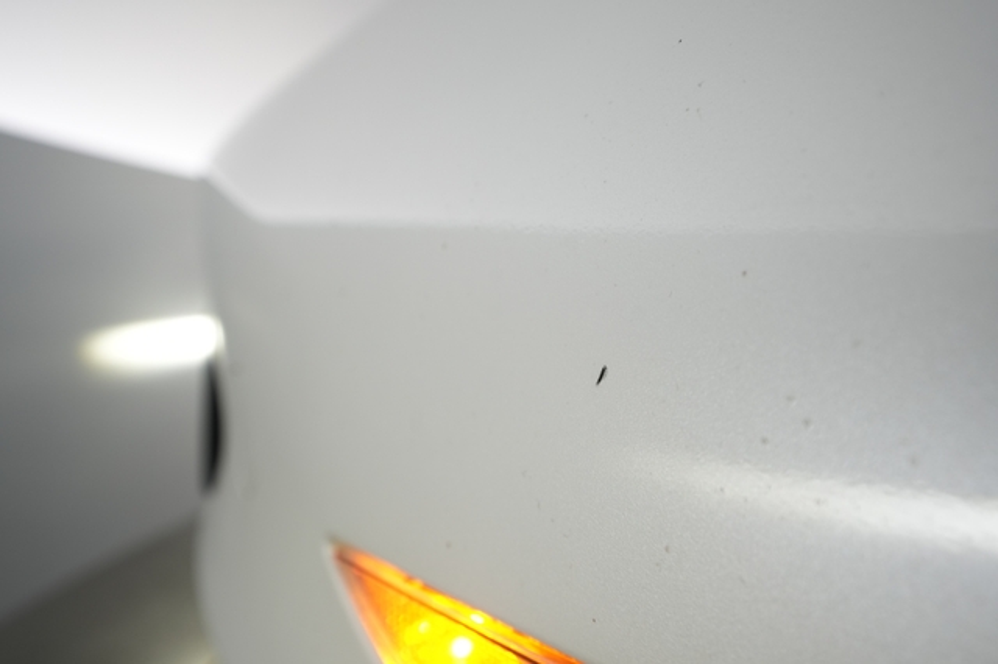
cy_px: 332
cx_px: 499
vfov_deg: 46.4
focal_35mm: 28
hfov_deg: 65.5
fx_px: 776
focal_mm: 28
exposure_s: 1/80
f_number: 5.6
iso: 1000
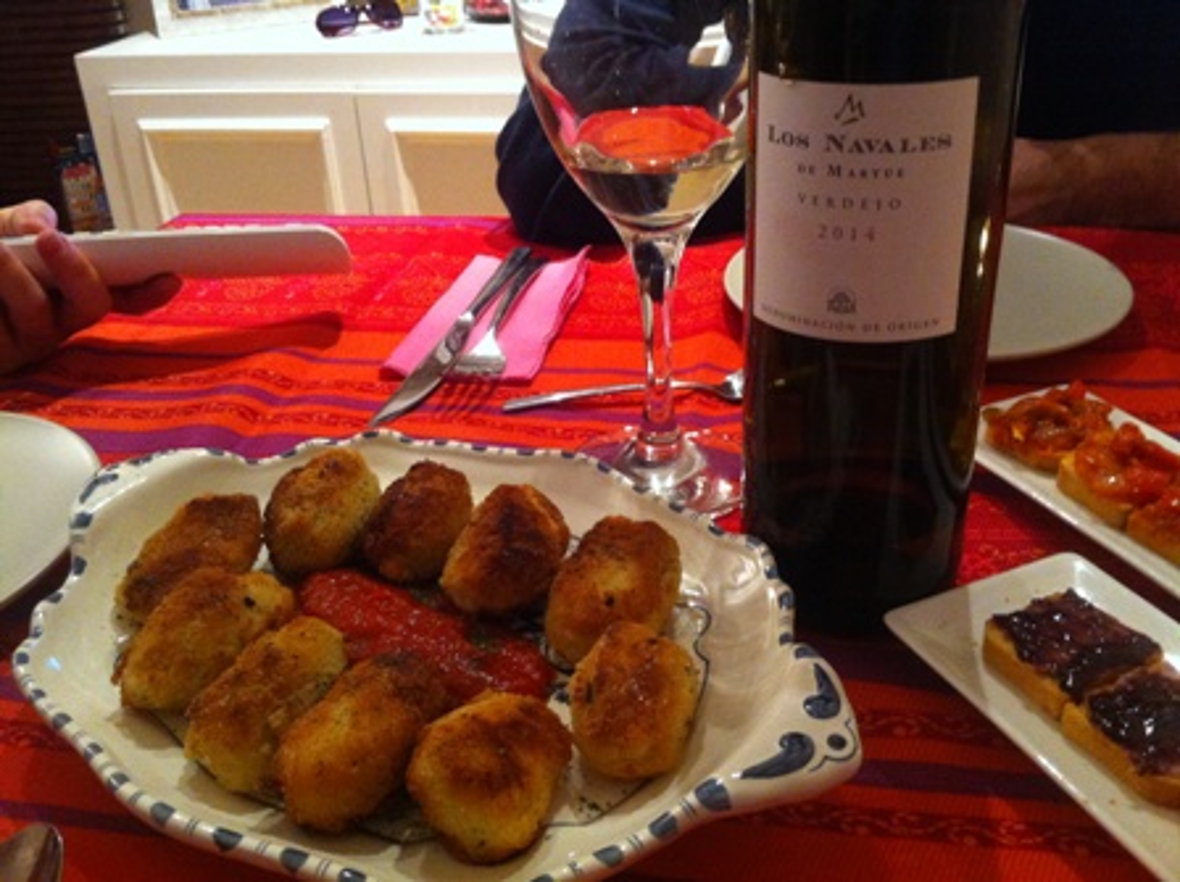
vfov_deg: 40.6
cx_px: 590
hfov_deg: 52.7
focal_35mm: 35
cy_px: 441
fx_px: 1192
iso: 500
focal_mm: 3.85
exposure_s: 1/15
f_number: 2.8
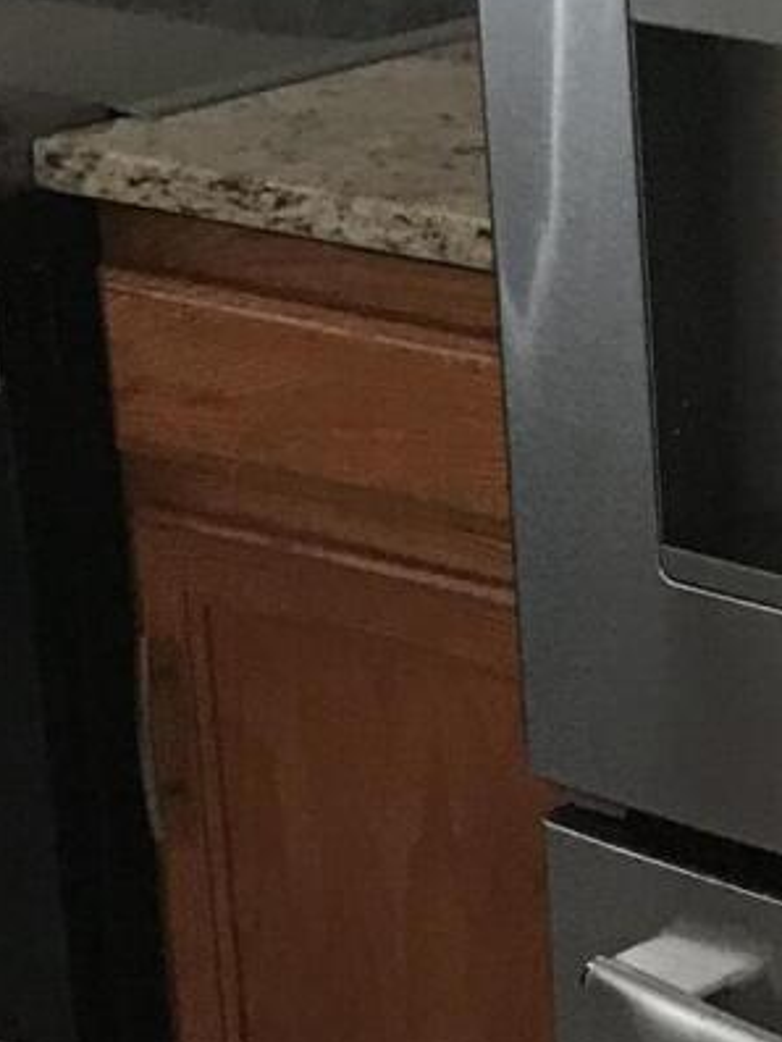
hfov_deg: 10.2
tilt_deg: -18.0
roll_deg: +0.7
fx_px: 4245
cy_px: 533
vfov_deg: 14.0
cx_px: 1157
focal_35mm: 141
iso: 80
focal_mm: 3.99
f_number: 1.8
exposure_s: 1/15
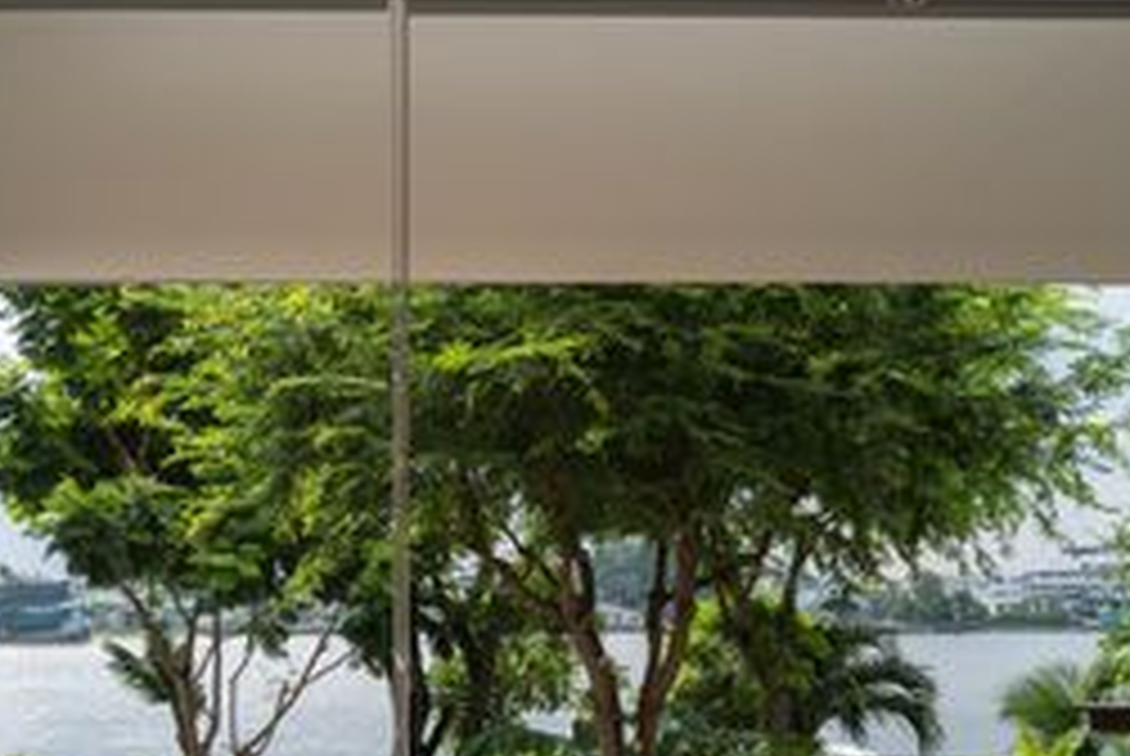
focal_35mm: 49
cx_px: 360
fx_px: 1540
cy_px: 554
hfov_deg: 39.7
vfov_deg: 27.3
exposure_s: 1/125
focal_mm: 28
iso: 200
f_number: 10
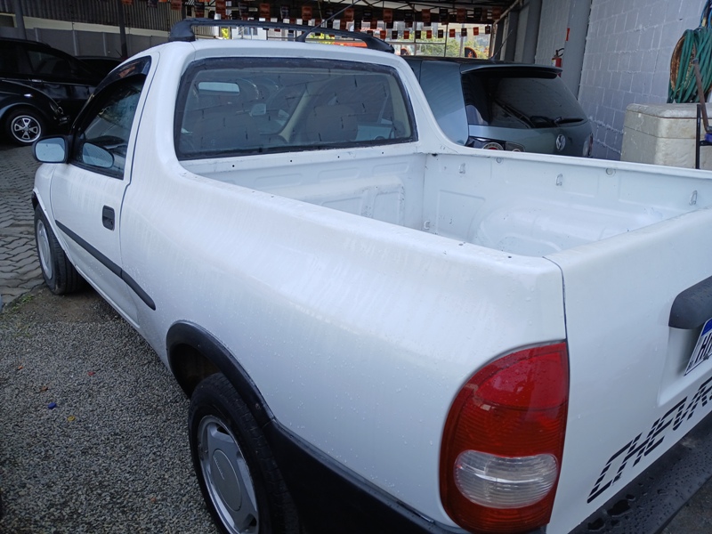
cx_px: 356
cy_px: 267
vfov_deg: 53.1
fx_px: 535
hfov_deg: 67.3
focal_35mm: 26
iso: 20
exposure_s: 1/157
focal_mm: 3.98
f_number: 1.8
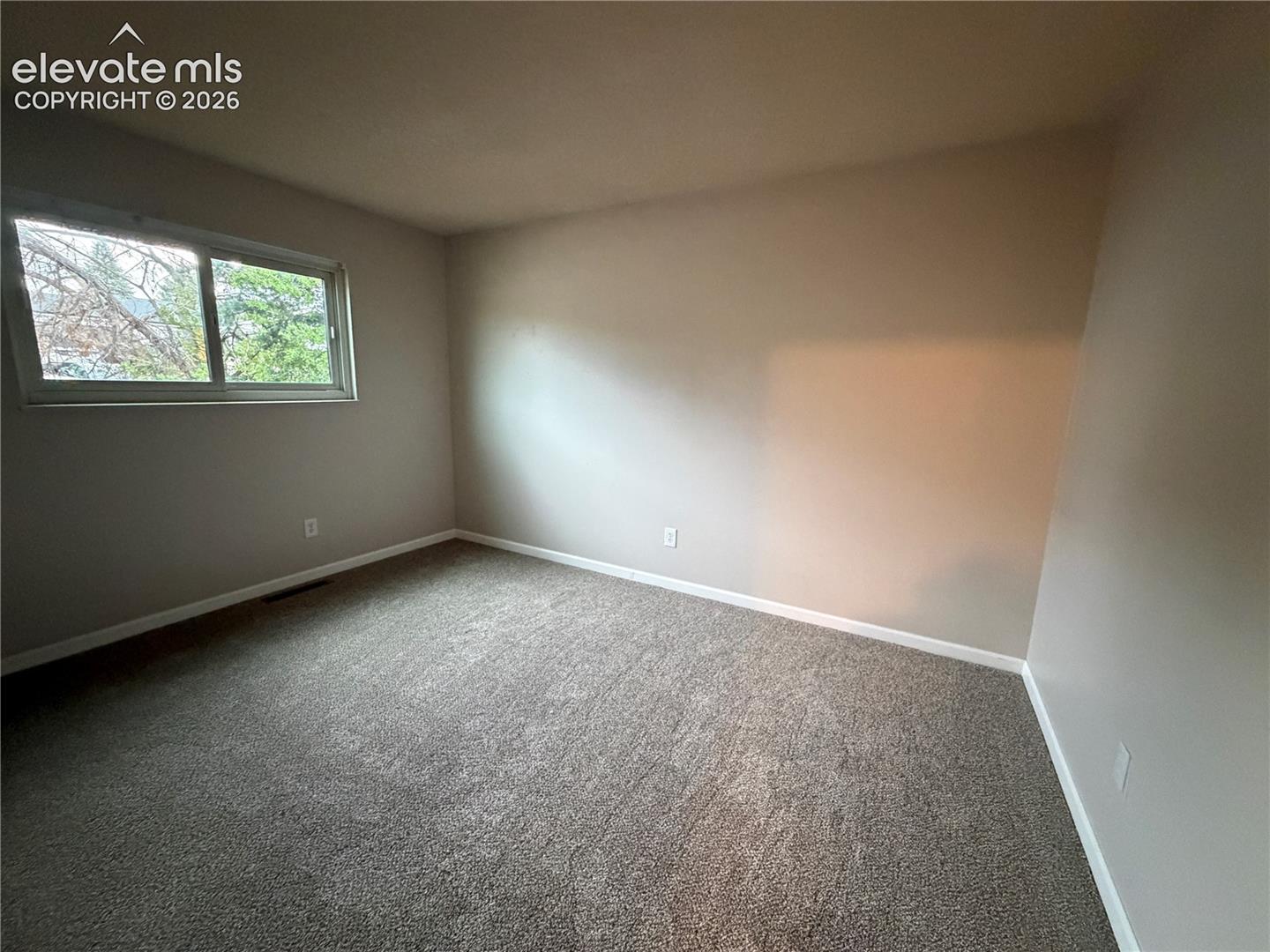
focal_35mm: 14
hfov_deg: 102.1
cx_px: 635
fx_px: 514
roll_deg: -0.7
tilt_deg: -10.3
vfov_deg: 85.7
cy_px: 476
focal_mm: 2.22
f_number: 2.2
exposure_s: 1/50
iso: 1000
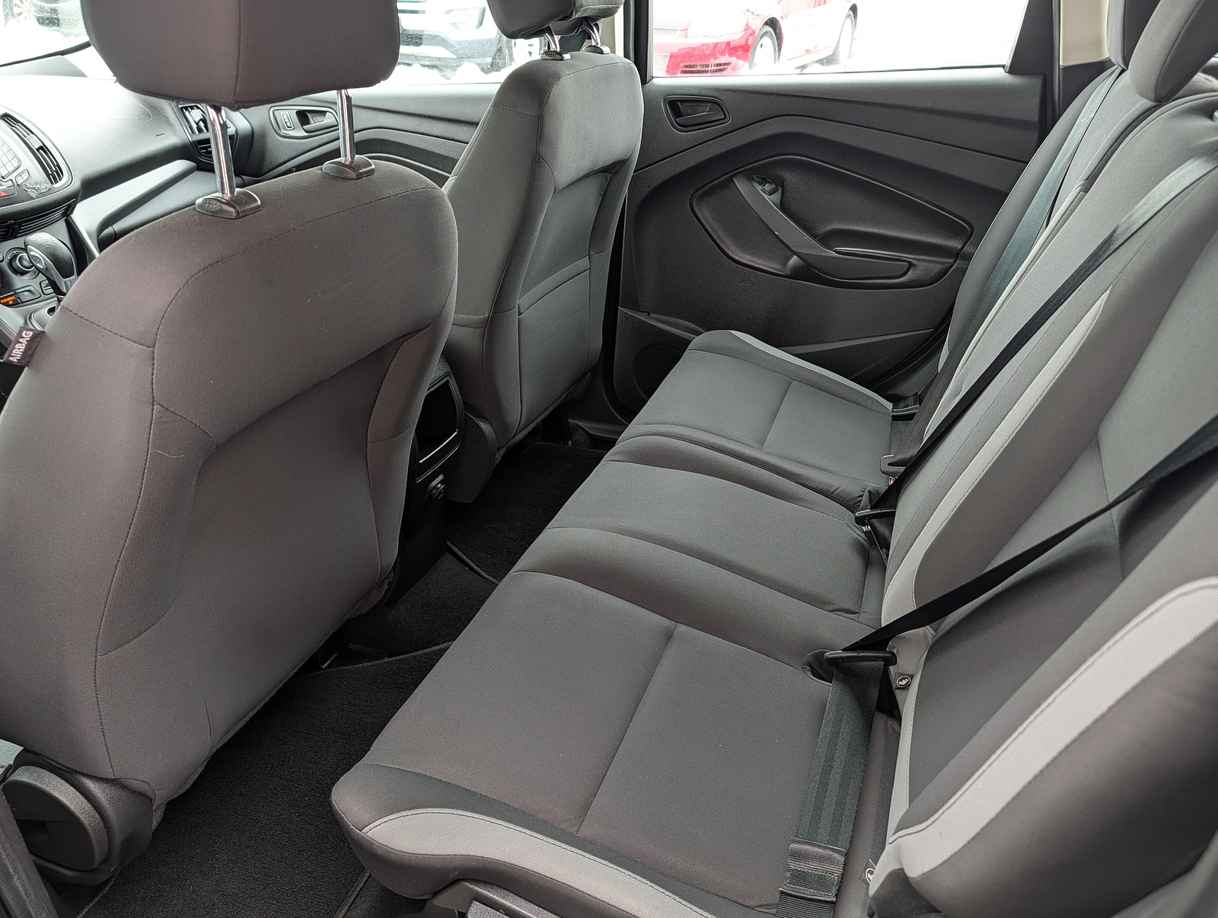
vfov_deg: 56.9
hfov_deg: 71.5
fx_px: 846
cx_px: 609
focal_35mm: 24
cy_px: 459
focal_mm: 6.9
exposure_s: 1/30
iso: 38
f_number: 1.68
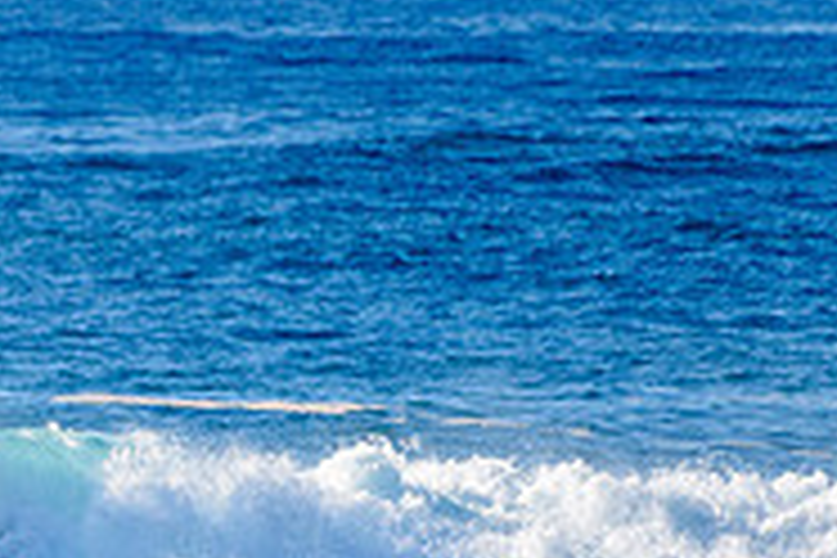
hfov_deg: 1.1
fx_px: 44451
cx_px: -96
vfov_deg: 0.7
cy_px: 553
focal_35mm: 1912
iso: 250
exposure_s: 1/2000
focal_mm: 500
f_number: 5.6
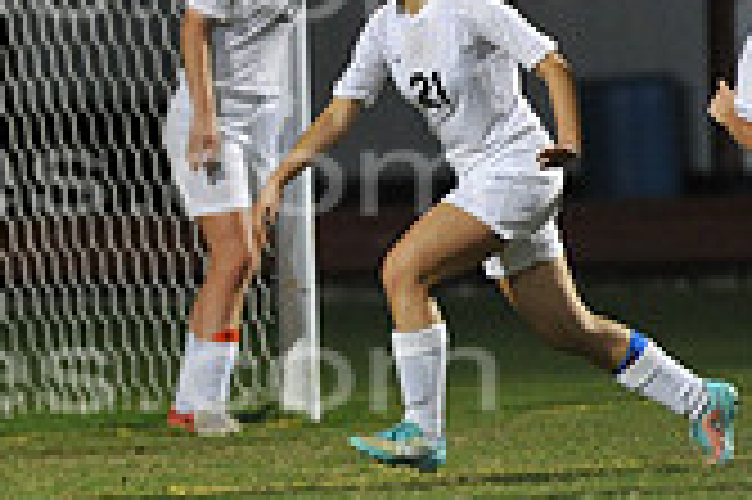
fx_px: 21682
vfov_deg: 1.3
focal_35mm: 1039
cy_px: 86
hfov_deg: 2.0
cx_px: -518
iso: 5000
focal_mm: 300
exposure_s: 1/400
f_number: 3.2
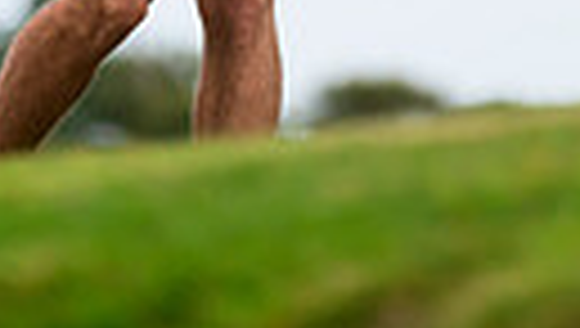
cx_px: 351
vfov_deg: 1.0
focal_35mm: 1268
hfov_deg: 1.7
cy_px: -523
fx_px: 19529
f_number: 5.3
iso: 1000
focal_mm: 270
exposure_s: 1/2500
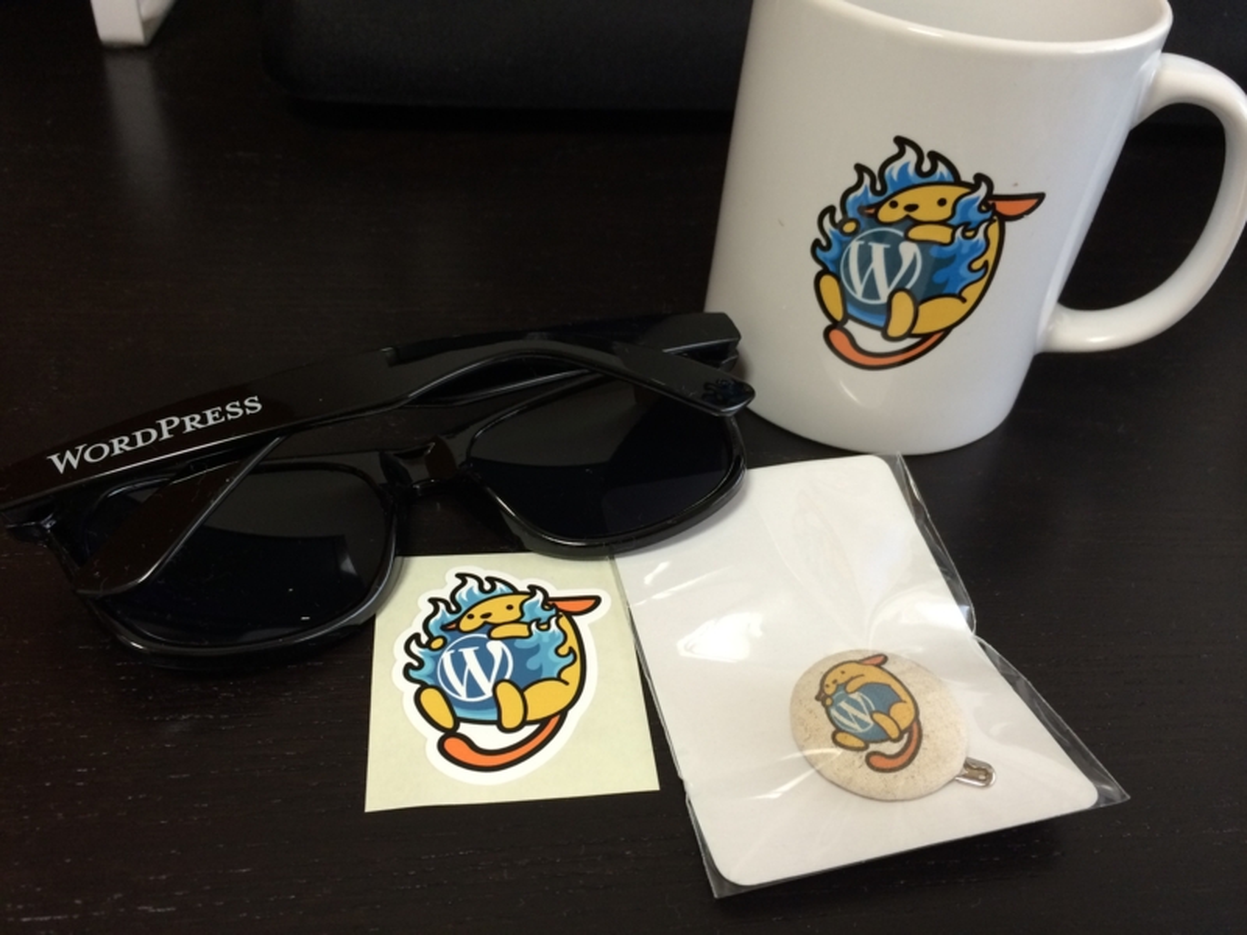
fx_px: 1081
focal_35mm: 30
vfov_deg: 46.8
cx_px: 624
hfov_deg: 60.0
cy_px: 468
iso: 125
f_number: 2.2
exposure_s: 1/30
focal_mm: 4.12
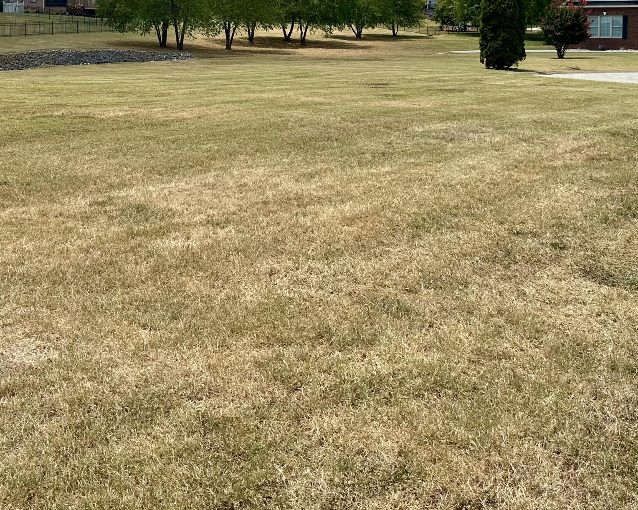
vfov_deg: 31.2
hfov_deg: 40.2
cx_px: 271
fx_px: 868
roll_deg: -1.2
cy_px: 46
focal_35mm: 46
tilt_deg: -1.0
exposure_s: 1/5848
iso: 80
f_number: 1.78
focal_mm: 6.86
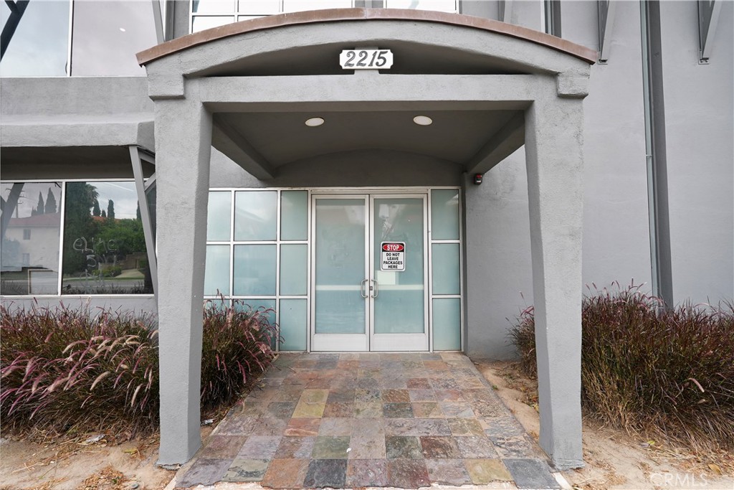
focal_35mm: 16
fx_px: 326
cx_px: 367
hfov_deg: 96.7
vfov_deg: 73.8
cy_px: 245
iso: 100
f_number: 7.1
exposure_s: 1/125
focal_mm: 16
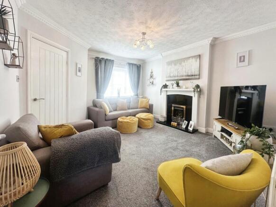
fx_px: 112
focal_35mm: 14
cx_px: 138
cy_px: 104
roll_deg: +0.0
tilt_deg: -4.1
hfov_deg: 102.0
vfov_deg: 85.7
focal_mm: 2.22
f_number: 2.2
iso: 80
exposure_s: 1/100
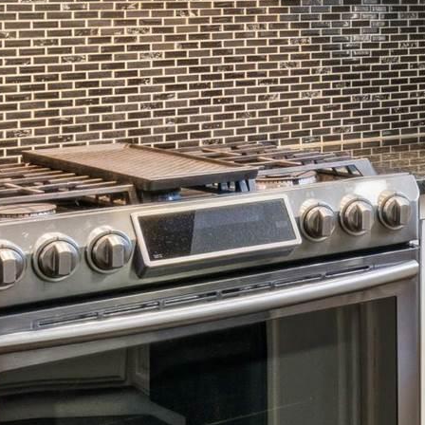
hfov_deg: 15.0
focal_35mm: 100
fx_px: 1383
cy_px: -7
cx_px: 781
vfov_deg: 17.1
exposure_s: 1/6
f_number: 13
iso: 400
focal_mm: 17.1
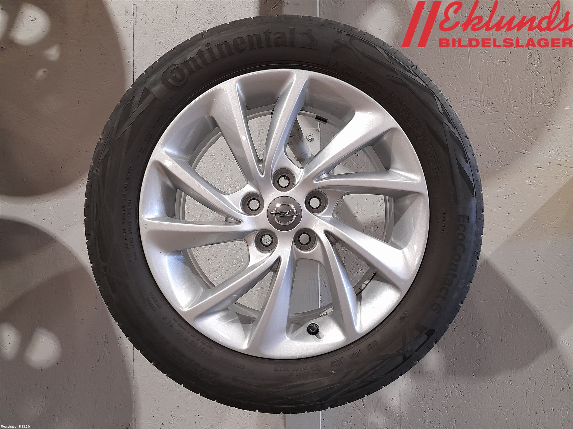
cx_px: 286
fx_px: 414
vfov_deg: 54.9
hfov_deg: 69.4
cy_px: 214
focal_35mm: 25
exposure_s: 1/50
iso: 320
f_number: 2
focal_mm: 4.6
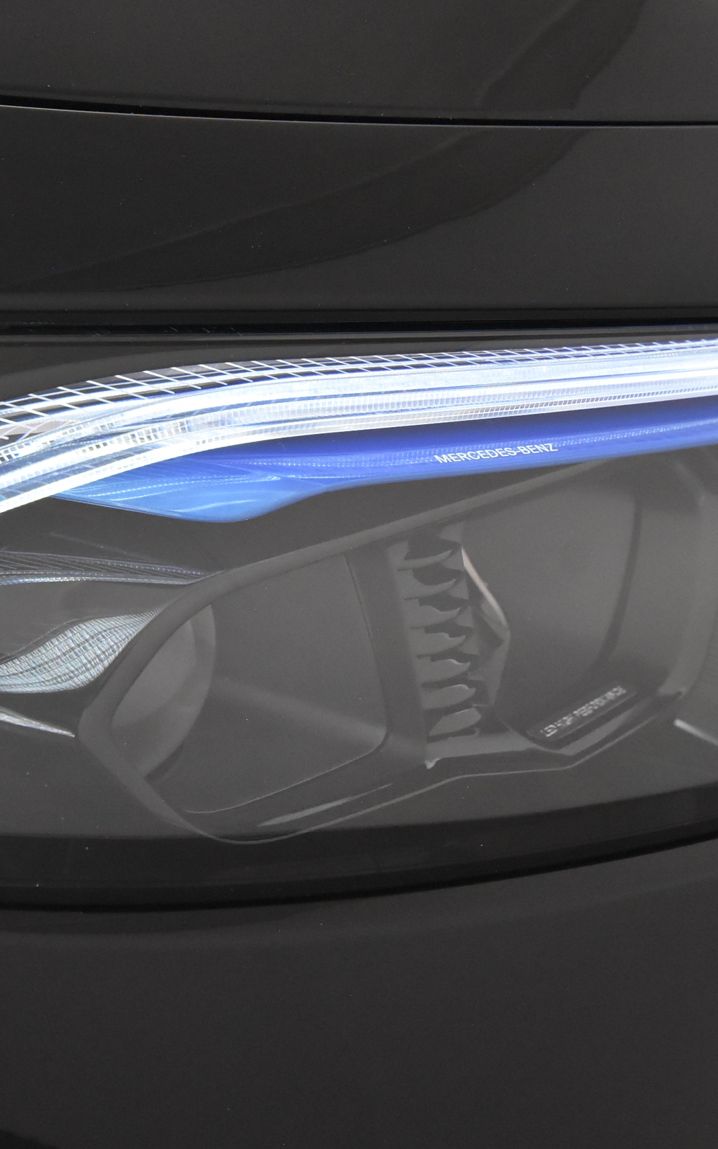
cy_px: 573
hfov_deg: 28.0
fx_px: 1441
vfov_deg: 43.5
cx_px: 338
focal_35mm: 46
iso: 4500
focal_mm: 20
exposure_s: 1/60
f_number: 5.6
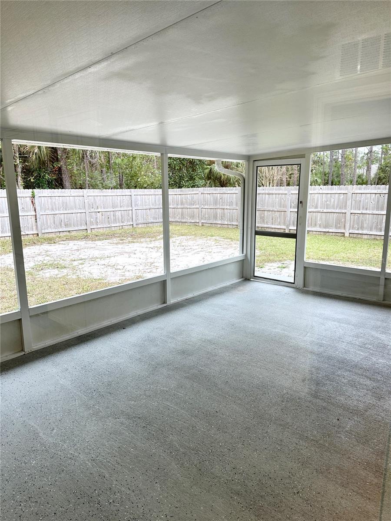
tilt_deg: -11.5
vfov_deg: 71.6
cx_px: 196
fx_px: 361
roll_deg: +0.8
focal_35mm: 24
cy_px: 260
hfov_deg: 56.8
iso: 64
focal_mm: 6.86
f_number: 1.78
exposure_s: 1/120
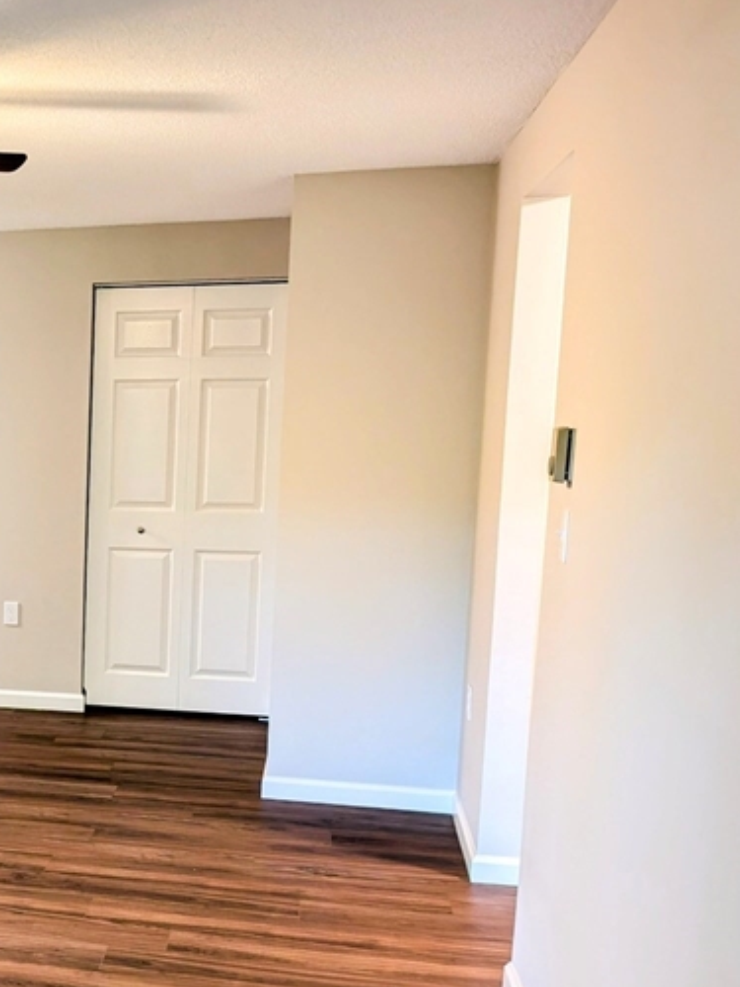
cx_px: -191
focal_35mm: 49
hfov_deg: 25.9
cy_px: 651
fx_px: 1397
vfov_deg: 38.5
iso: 46
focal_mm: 6.9
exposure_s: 1/24
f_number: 1.68
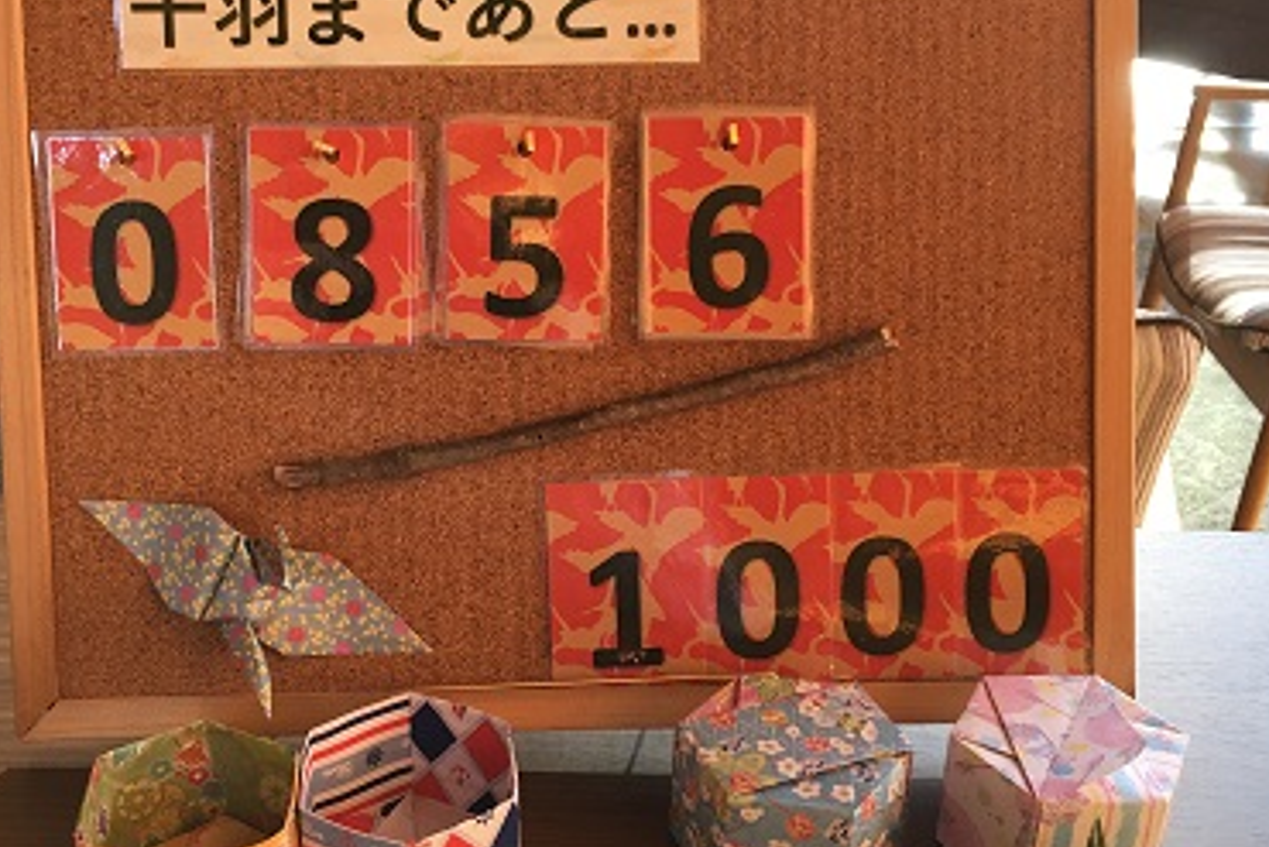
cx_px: 525
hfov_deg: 44.3
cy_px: 451
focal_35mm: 44
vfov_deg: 30.5
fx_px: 1552
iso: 40
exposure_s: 1/30
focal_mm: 4.15
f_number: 2.2
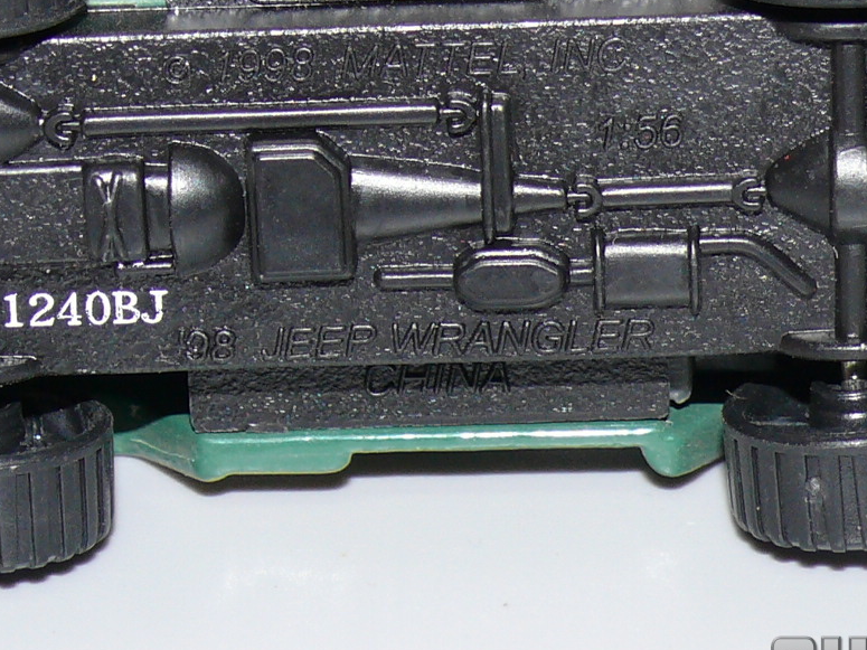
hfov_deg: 8.9
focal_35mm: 223
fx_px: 5584
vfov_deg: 6.6
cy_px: 93
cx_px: 512
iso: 100
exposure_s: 1/30
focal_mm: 13.8
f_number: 4
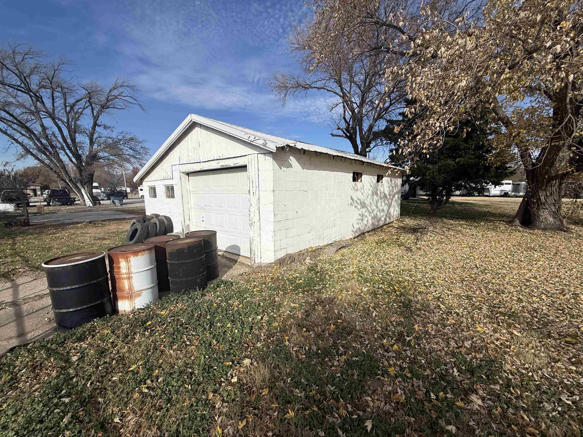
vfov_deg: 85.7
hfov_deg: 102.1
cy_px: 218
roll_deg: +0.7
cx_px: 292
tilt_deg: -6.3
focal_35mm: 14
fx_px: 236
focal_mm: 2.22
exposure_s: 1/5155
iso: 50
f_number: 2.2
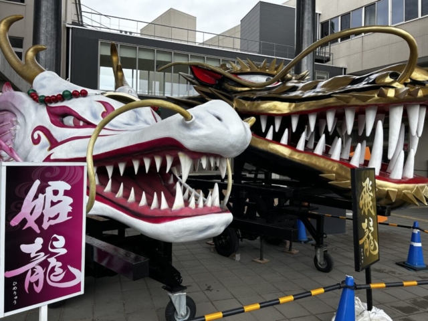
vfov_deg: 53.1
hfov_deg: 67.3
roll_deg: -0.6
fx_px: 321
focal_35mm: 26
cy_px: 160
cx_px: 214
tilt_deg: +0.9
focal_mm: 5.7
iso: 50
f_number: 1.5
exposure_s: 1/1124
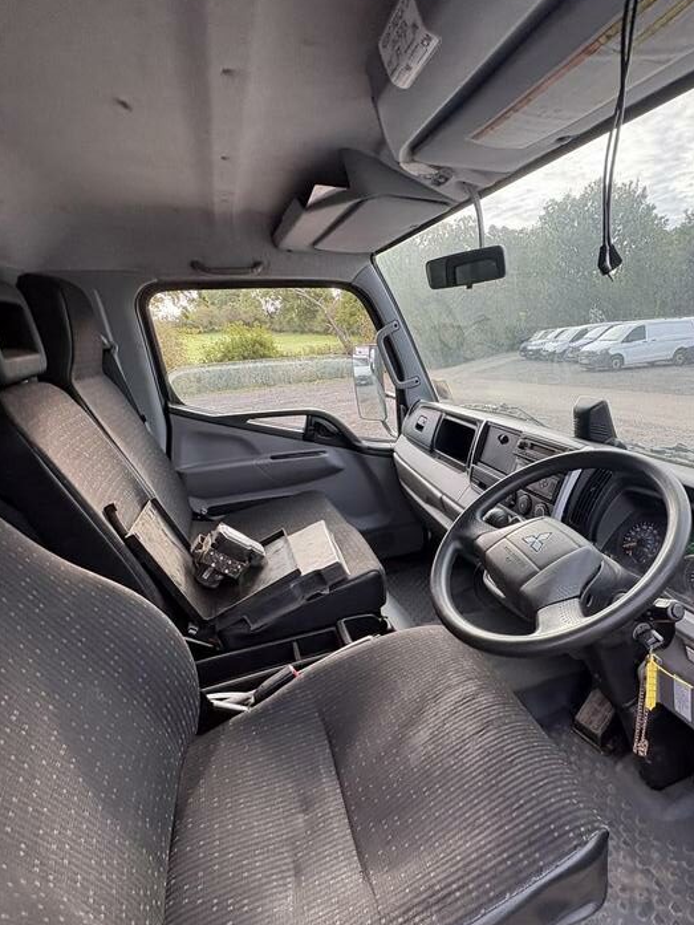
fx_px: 481
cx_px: 442
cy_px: 511
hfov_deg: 70.2
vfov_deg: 87.4
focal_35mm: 18
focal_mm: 2.22
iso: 40
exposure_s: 1/99
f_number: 2.2
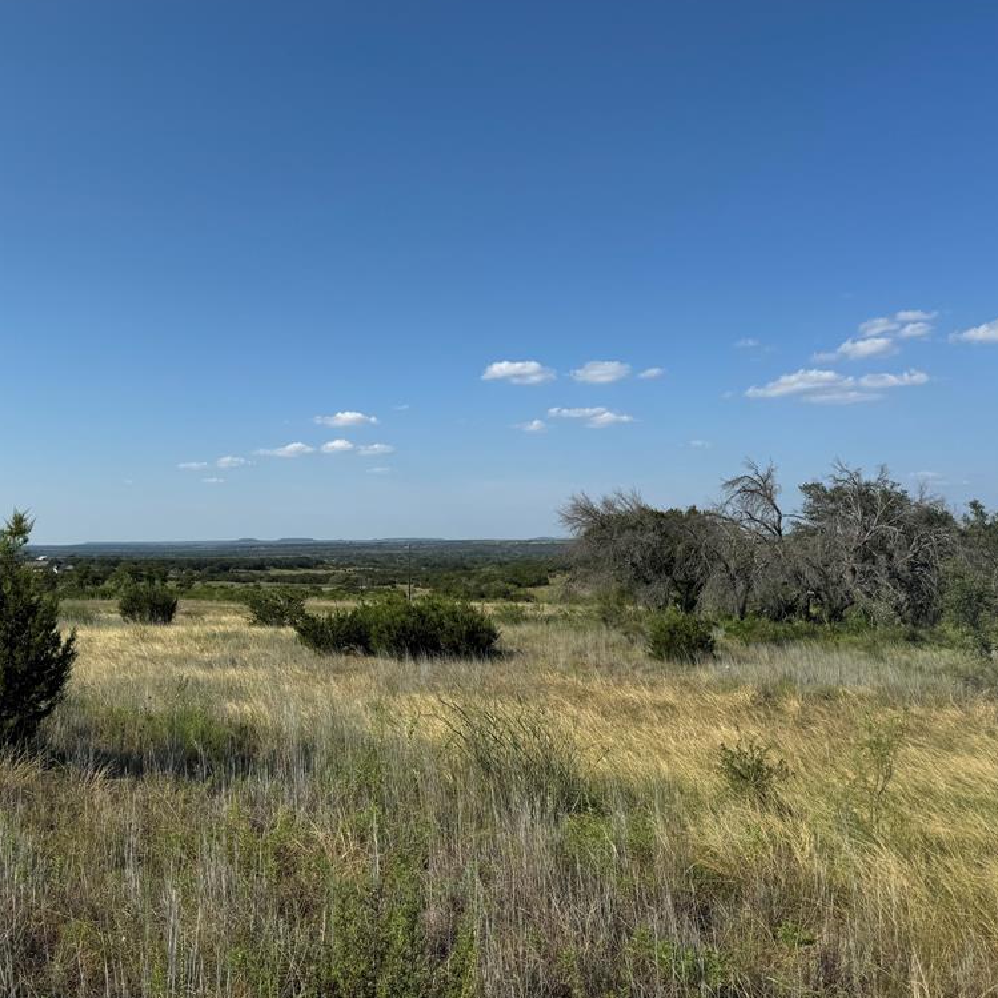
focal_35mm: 29
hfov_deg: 55.6
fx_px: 946
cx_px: 484
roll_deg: +0.5
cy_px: 493
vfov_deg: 55.6
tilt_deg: +2.3
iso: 80
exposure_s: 1/5348
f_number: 1.78
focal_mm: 6.76
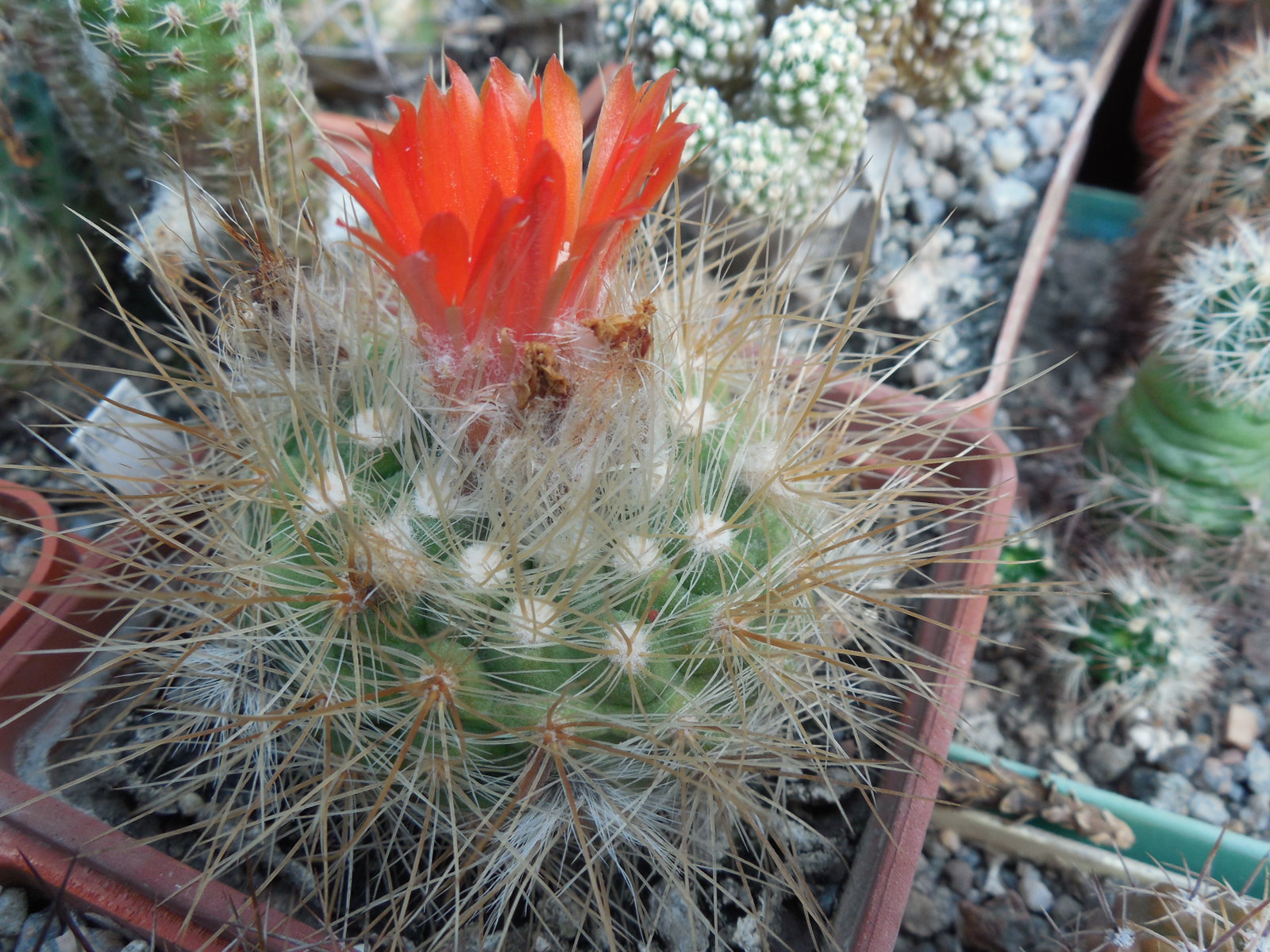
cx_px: 635
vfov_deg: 45.4
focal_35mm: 31
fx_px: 1137
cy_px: 476
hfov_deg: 58.4
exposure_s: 1/160
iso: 125
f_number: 3.6
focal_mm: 5.6
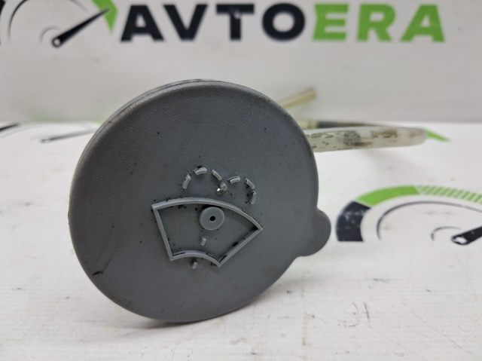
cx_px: 241
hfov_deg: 65.4
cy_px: 180
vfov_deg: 51.3
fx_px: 376
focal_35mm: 27
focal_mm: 4
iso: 50
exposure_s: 1/50
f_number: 1.8
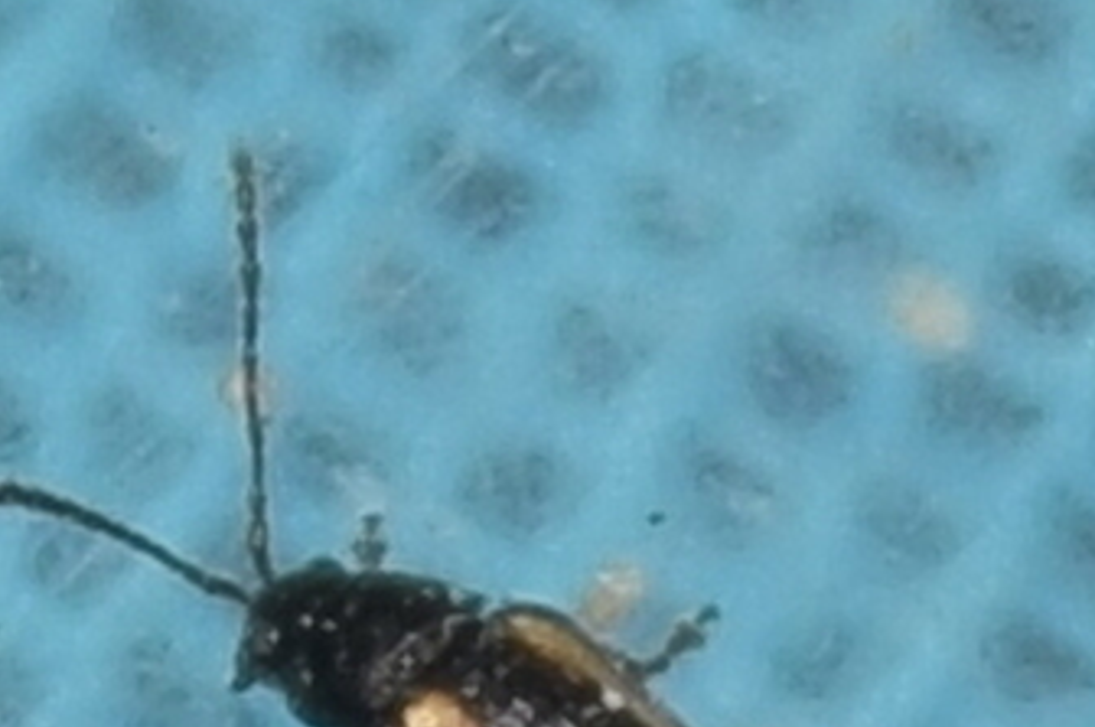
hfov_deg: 3.4
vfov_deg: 2.3
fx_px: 18345
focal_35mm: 604
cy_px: 688
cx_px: 577
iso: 100
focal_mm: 140
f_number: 8
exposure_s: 1/60
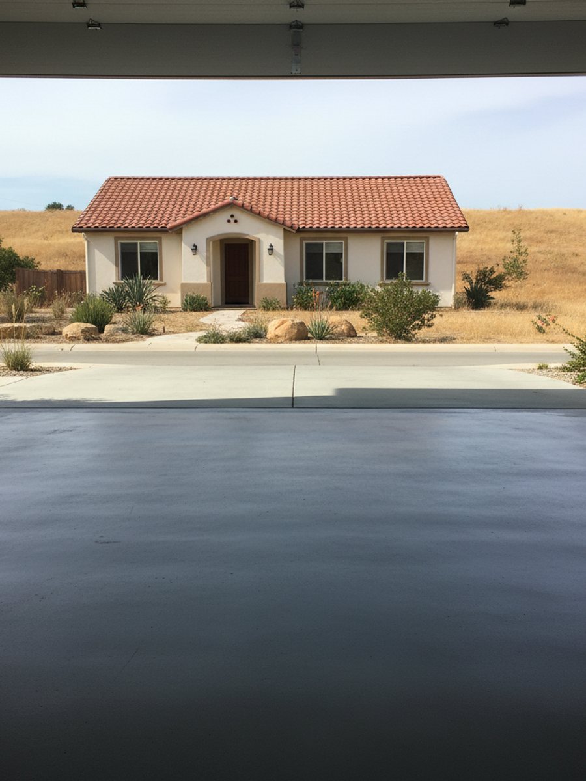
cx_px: 293
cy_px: 390
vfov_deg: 73.9
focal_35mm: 23
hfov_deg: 58.9
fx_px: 519
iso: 1589
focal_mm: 6.4
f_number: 1.8
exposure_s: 1/1092
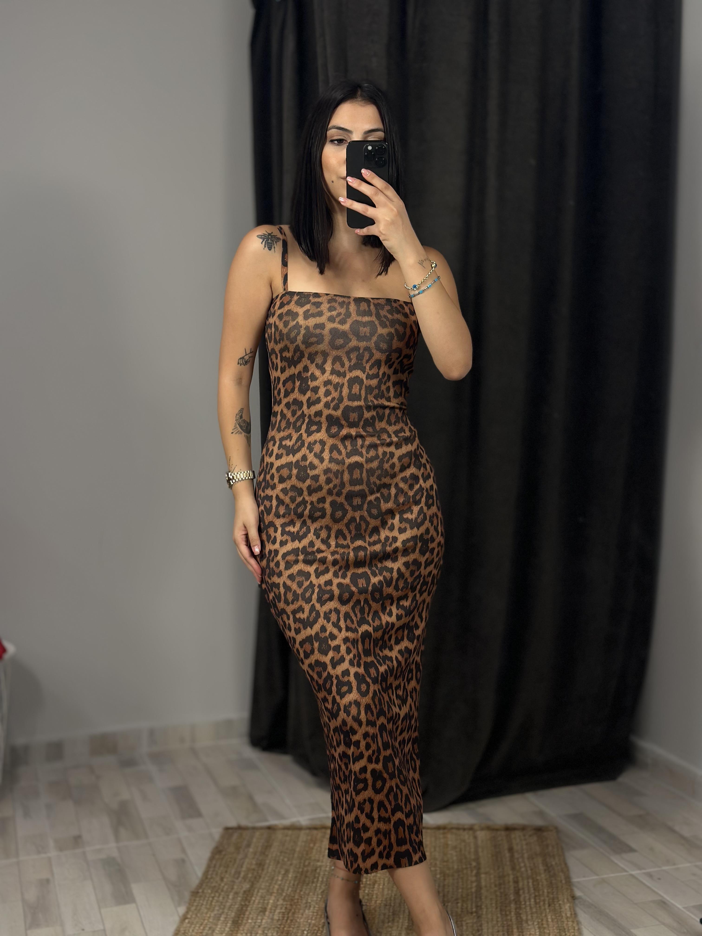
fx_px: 1298
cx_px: 351
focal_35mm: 48
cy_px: 468
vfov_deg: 39.7
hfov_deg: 30.3
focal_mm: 6.86
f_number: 1.78
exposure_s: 1/100
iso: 64
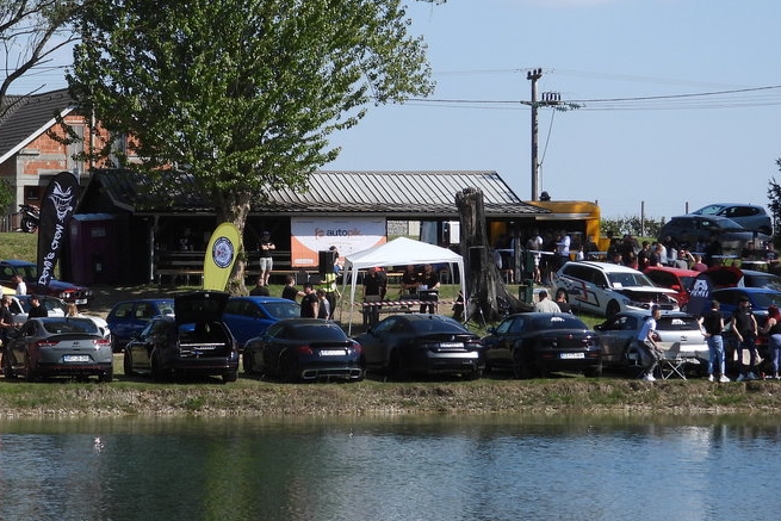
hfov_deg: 12.6
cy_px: 104
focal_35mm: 162
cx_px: 128
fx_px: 3515
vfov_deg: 8.5
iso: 100
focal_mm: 15.3
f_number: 3.5
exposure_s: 1/1250
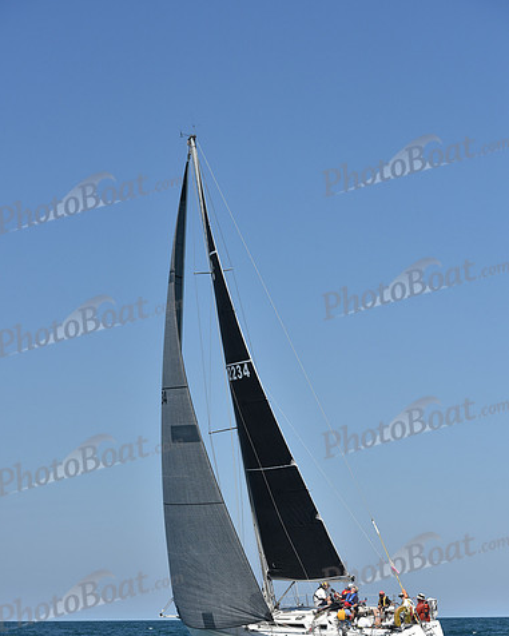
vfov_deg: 23.8
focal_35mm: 80
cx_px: 253
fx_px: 1506
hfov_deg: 19.2
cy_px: 374
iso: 250
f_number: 7.1
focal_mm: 70
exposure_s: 1/1600
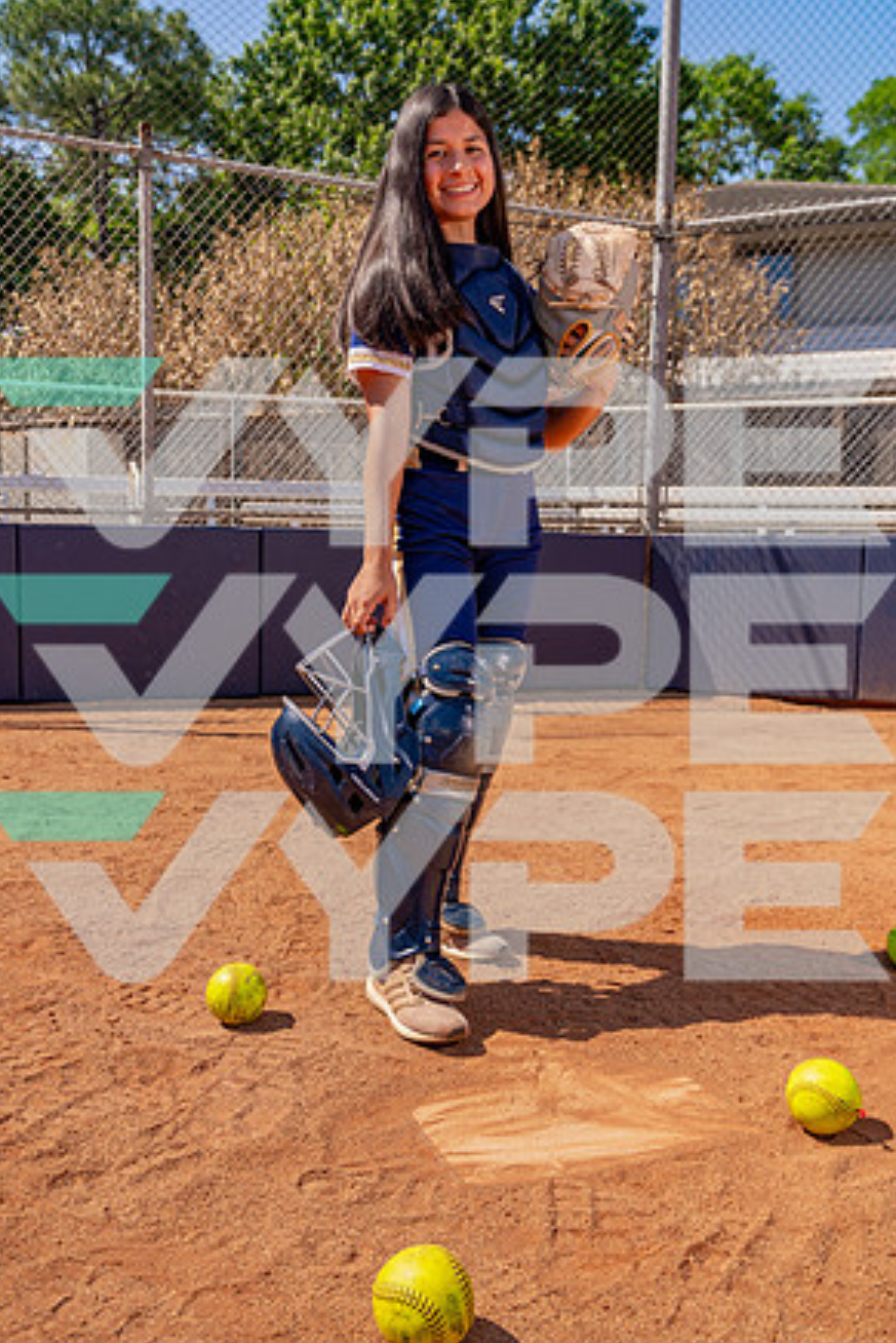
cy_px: 672
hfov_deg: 41.1
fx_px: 1194
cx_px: 440
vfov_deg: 58.7
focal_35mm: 32
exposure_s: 1/400
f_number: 5
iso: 100
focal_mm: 31
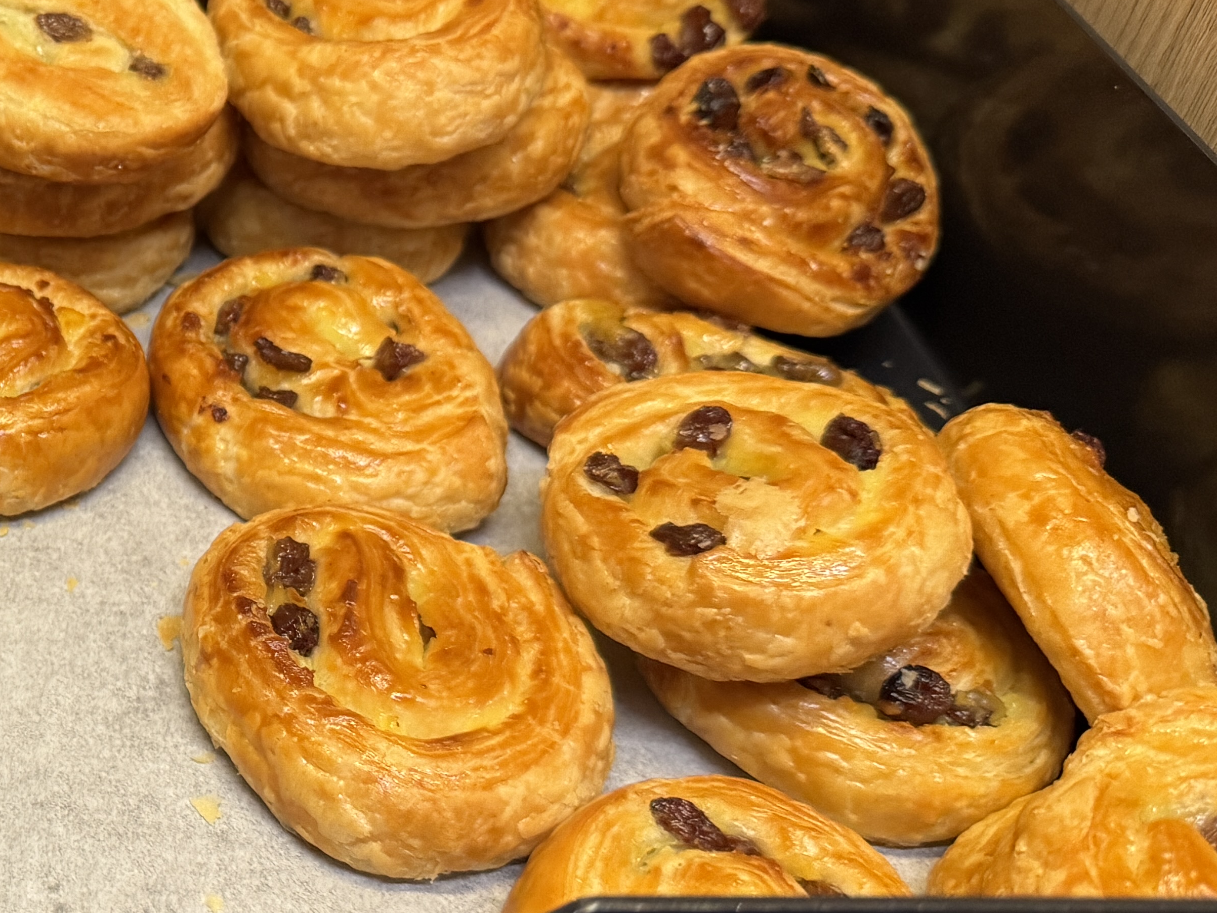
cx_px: -204
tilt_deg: -40.0
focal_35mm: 57
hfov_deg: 29.5
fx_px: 2004
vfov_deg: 25.7
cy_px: 453
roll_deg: -2.3
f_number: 1.78
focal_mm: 6.76
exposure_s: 1/50
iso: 320
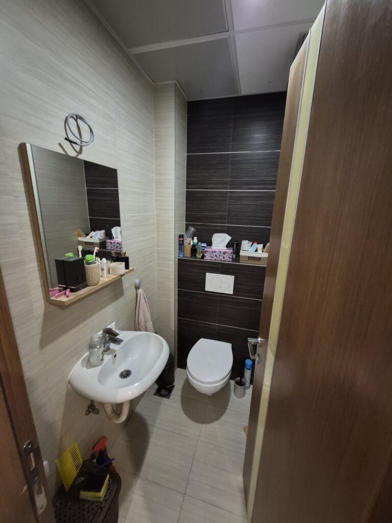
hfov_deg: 89.9
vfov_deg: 106.2
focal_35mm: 13
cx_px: 196
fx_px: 196
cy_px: 262
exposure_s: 1/33
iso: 1250
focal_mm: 1.74
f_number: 2.2
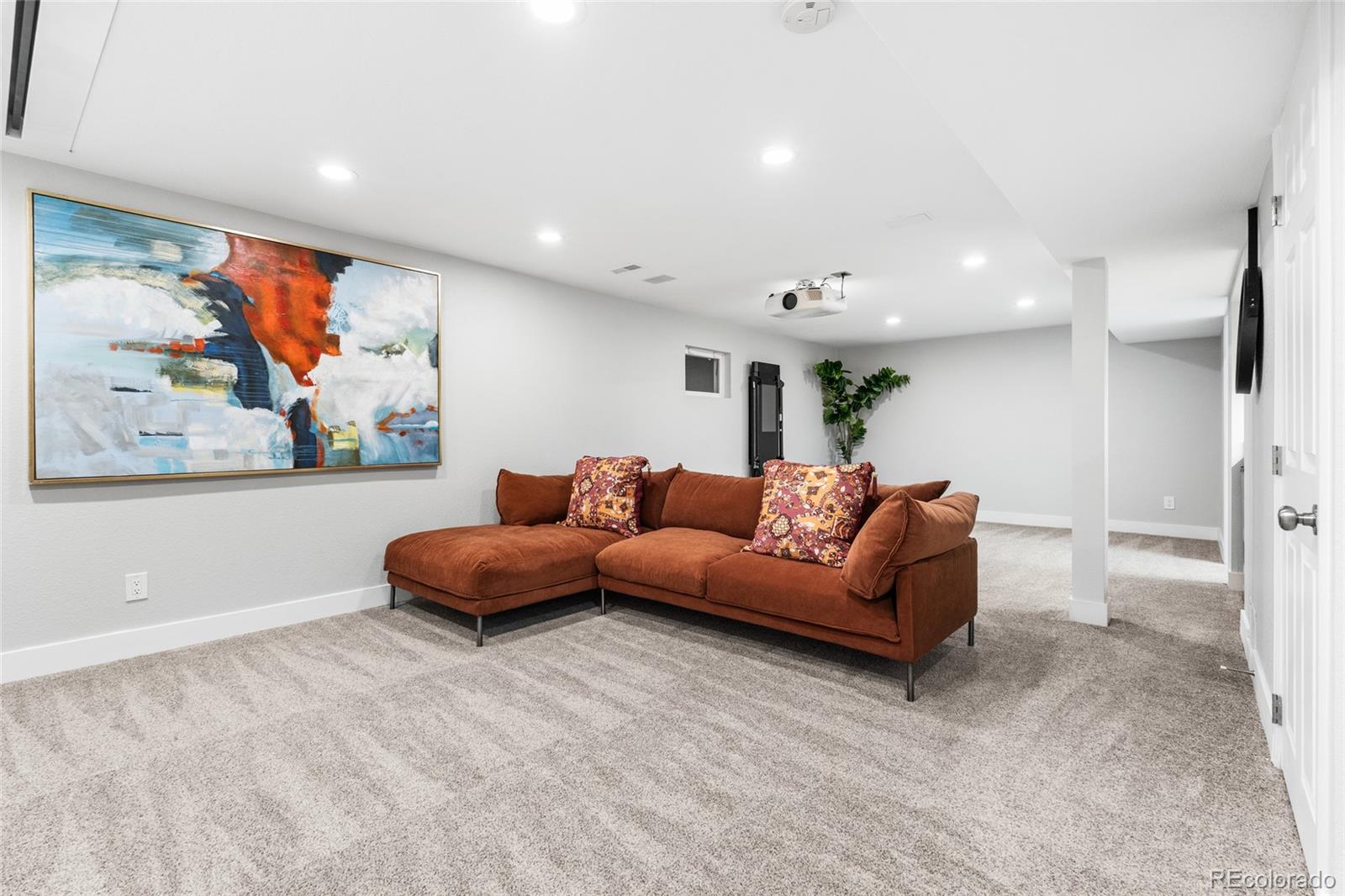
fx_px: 598
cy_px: 448
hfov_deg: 96.7
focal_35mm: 16
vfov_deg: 73.7
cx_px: 672
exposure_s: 1/2.5
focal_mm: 16
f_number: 8
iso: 500
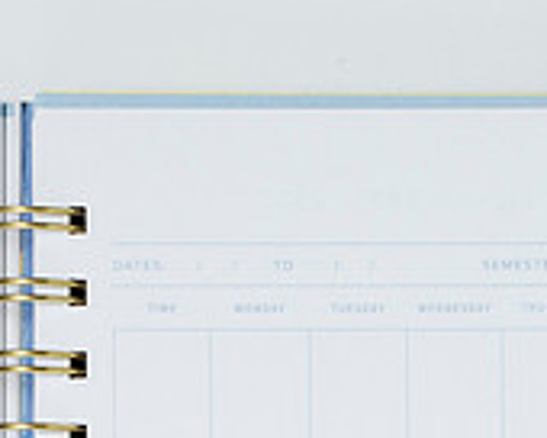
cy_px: 730
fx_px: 3691
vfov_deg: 6.7
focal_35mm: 228
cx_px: 78
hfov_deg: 8.5
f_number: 9
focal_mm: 50
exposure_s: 1/200
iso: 200
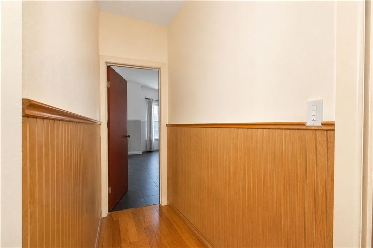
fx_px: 155
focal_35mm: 15
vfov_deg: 77.3
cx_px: 186
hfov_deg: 100.4
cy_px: 124
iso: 2000
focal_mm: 10
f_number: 7.1
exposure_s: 1/60
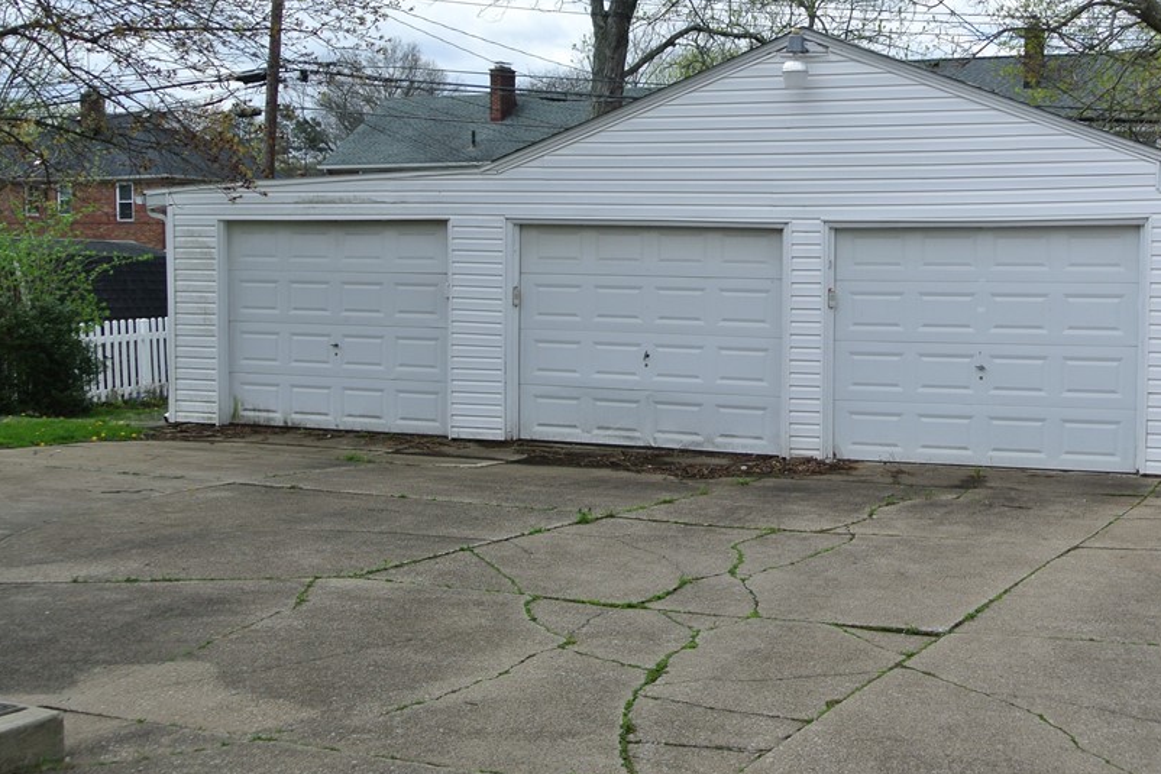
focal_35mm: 50
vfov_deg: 27.0
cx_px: 712
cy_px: 401
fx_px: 1613
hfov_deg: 39.4
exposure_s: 1/500
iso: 100
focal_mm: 14
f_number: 4.5
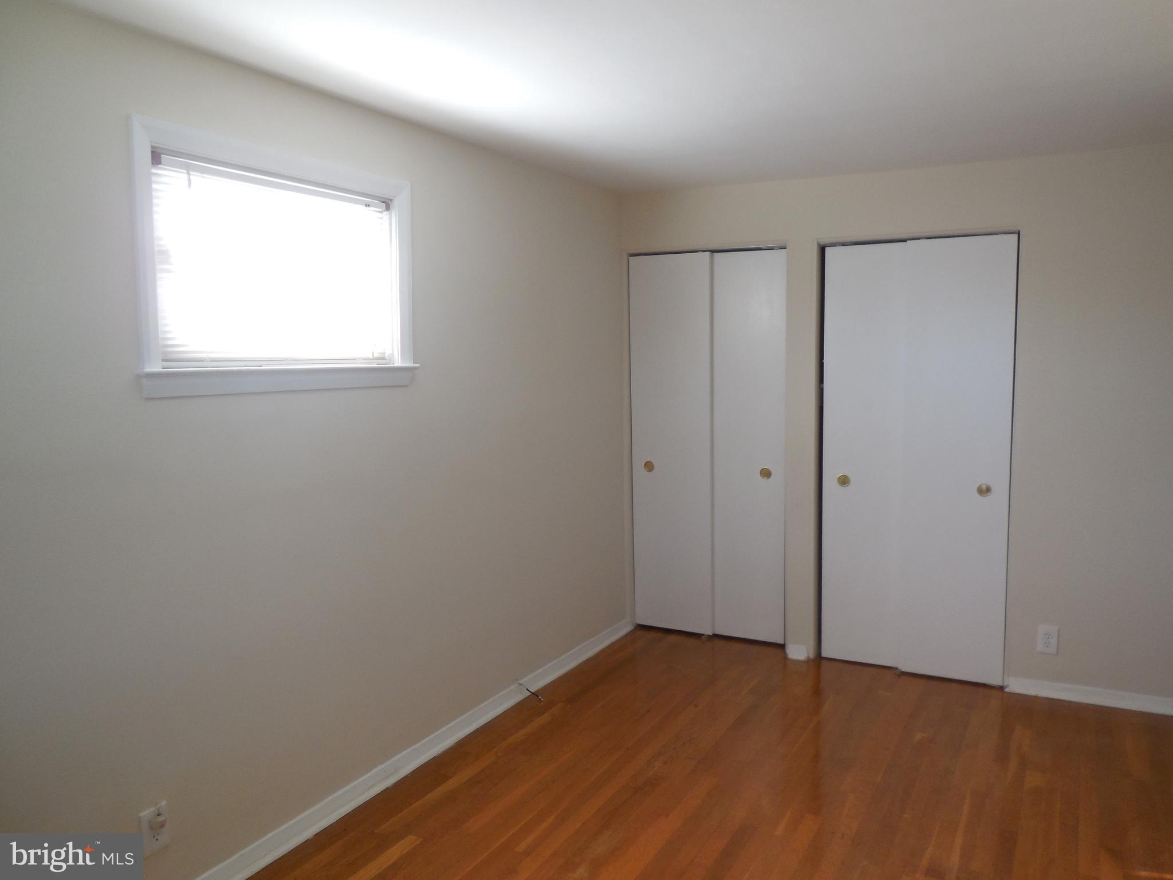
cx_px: 586
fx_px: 847
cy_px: 440
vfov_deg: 54.9
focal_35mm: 25
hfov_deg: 69.4
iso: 140
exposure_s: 1/30
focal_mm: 4.5
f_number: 3.1
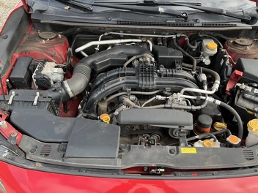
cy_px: 91
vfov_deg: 42.9
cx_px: 141
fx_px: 246
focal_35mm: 33
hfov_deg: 55.3
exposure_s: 1/153
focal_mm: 3
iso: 20
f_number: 1.8
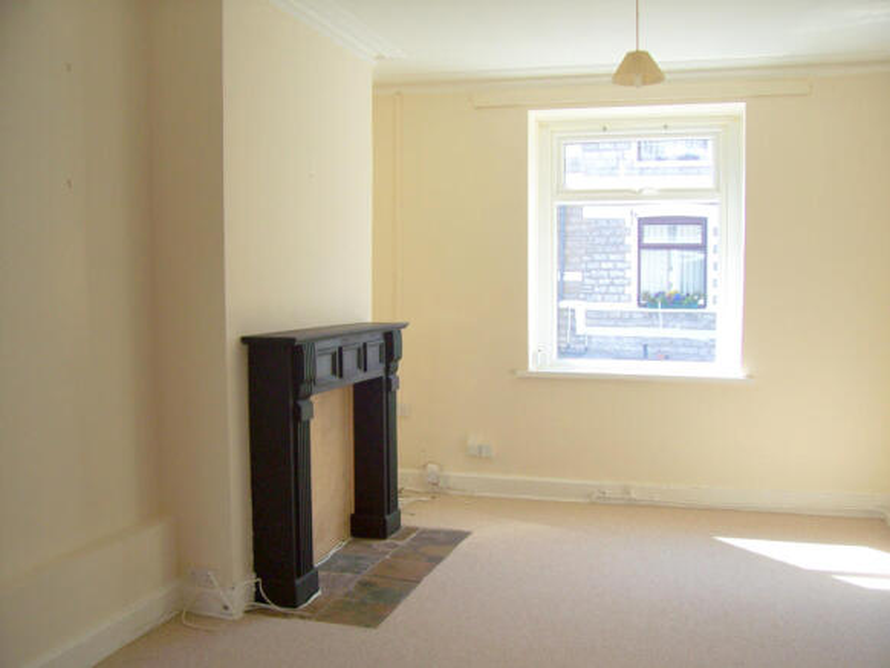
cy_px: 334
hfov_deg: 53.9
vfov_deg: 41.8
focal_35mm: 34
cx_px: 445
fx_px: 875
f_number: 2.7
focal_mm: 5.6
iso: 80
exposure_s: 1/160
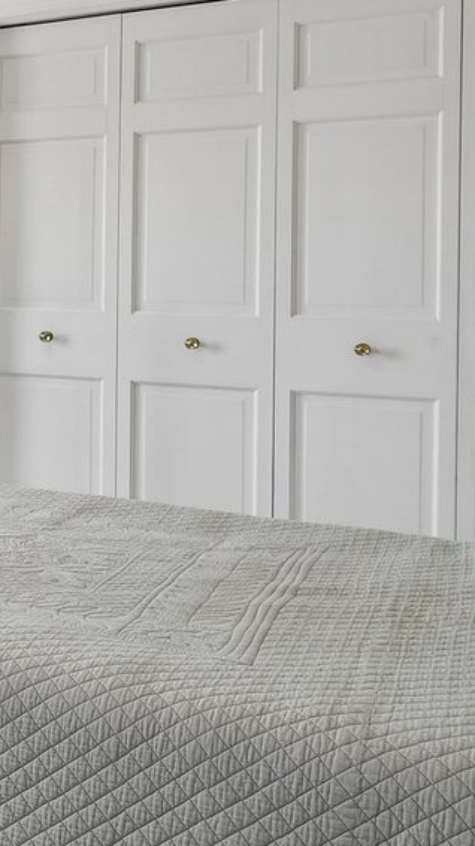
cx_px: -412
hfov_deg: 13.4
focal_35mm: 80
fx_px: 1793
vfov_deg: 26.4
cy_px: 277
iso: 640
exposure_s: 1/30
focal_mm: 24
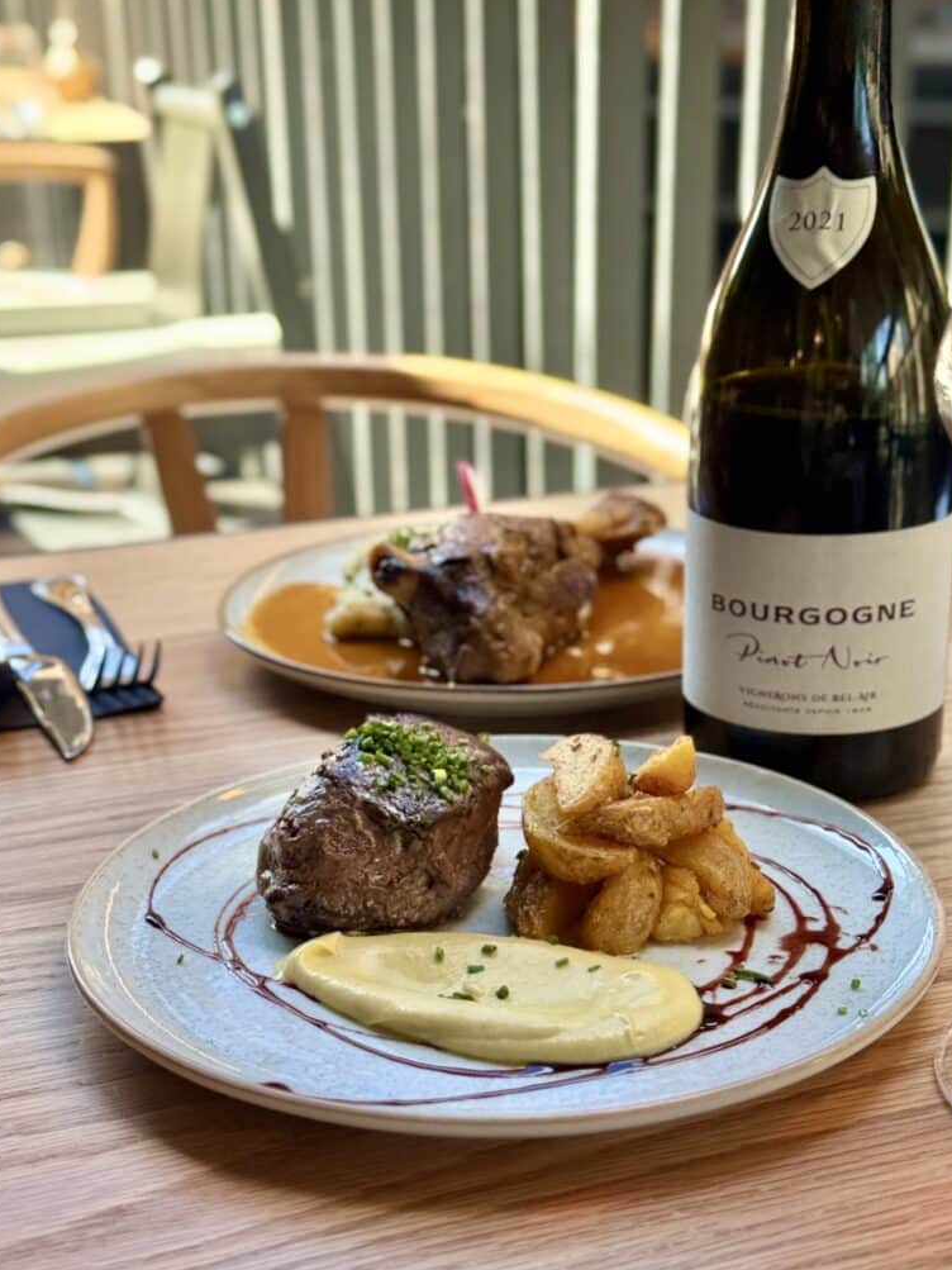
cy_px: 623
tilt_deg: -20.3
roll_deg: -0.7
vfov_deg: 38.9
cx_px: 477
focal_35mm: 49
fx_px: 1797
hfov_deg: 29.7
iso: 80
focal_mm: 6.76
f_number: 1.78
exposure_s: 1/243
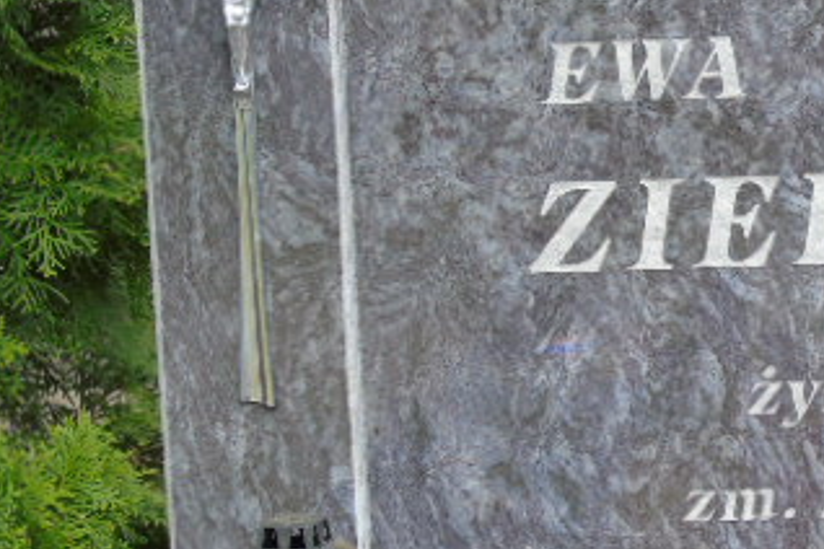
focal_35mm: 226
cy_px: 280
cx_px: 814
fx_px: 5172
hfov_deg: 9.1
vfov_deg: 6.1
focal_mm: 19
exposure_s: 1/50
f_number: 4.4
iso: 80
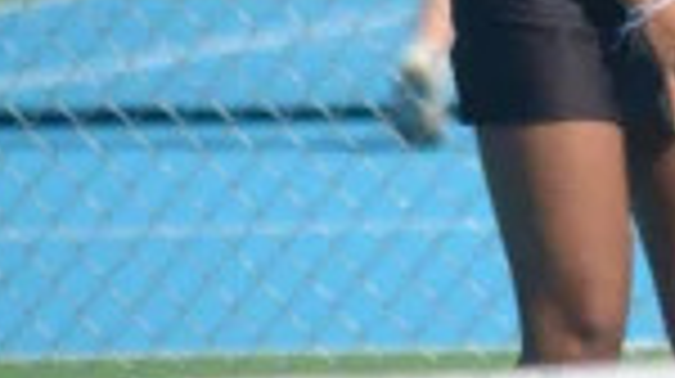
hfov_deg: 1.6
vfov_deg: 0.9
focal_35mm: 1326
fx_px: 23708
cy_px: -270
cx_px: 767
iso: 400
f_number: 5.6
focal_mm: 280
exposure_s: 1/2000
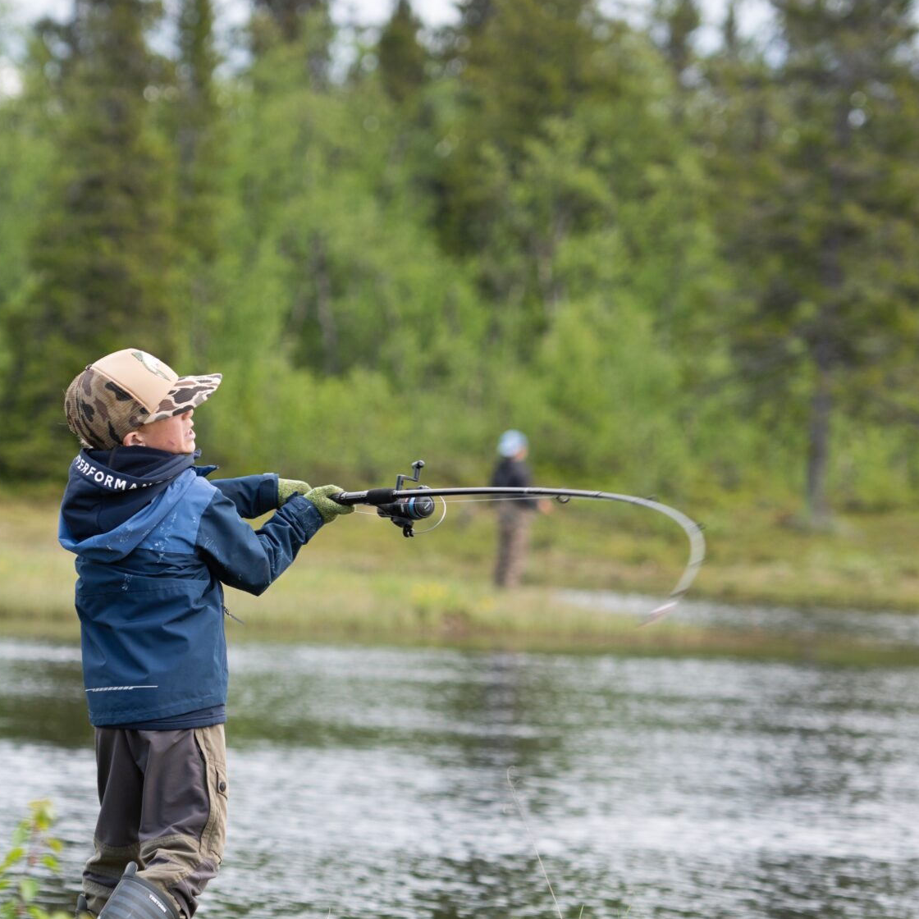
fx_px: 6127
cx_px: 255
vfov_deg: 8.6
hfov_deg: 8.6
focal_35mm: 204
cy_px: 594
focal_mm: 105
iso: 200
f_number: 4
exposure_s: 1/800
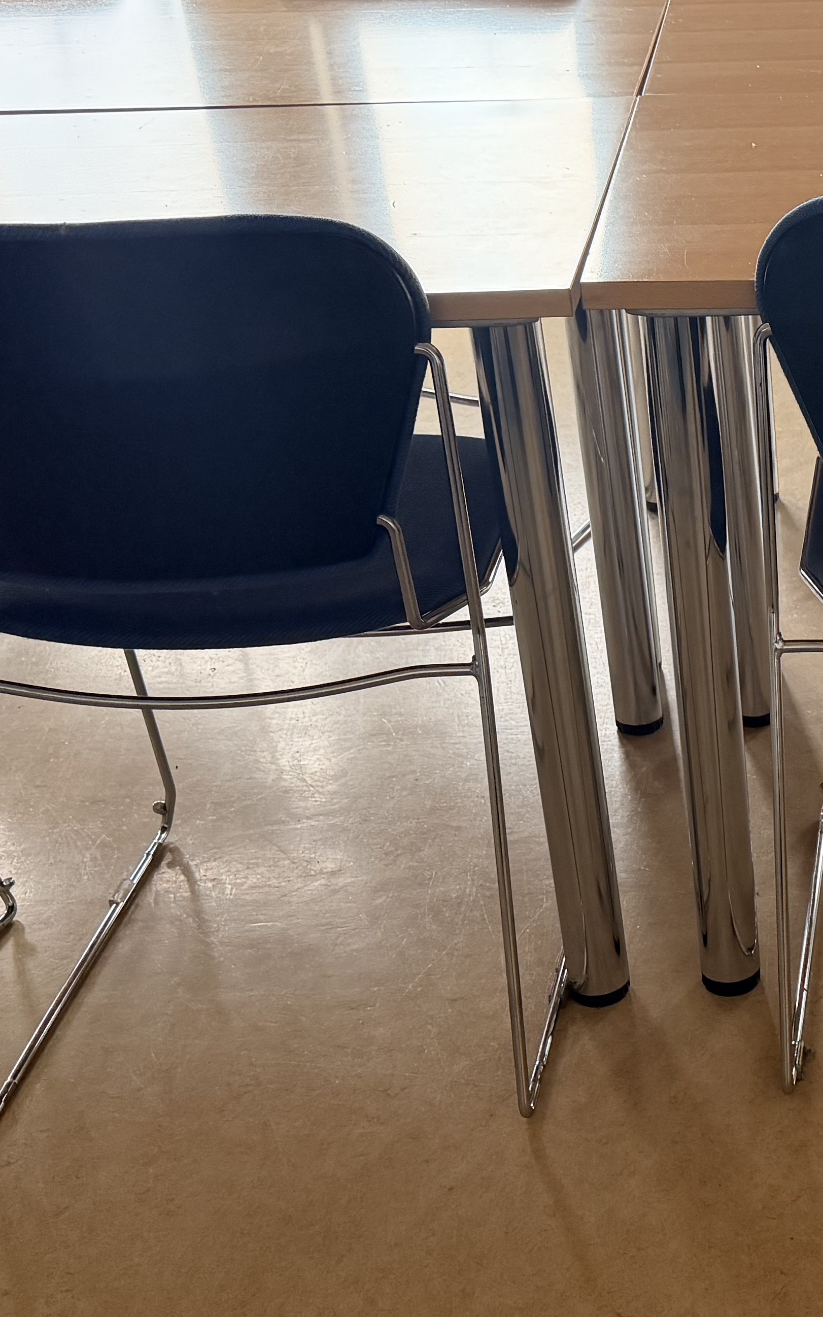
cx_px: 952
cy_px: 760
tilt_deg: -30.4
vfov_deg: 36.2
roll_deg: +0.7
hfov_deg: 21.7
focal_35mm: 56
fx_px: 2010
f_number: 1.78
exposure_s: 1/188
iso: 200
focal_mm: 6.76
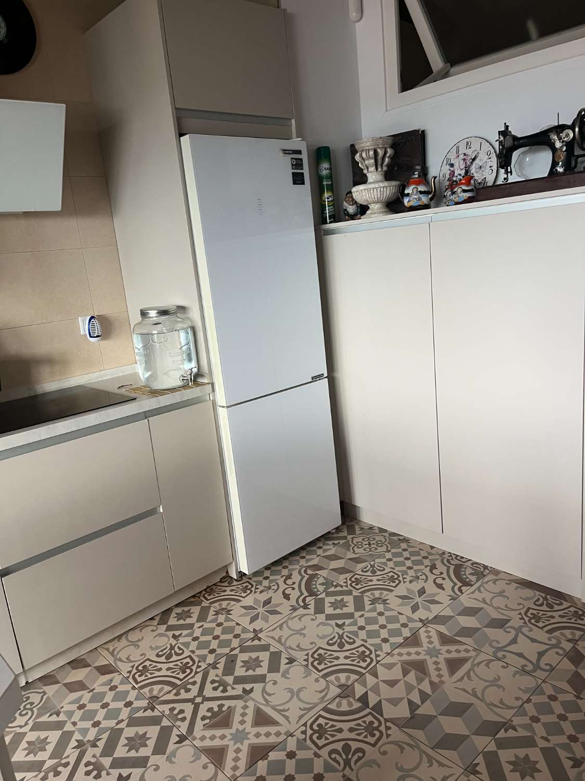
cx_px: 292
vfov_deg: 67.3
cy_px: 390
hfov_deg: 53.1
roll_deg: +6.7
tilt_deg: -12.5
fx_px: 586
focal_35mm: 26
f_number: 1.6
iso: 125
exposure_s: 1/98
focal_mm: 5.1
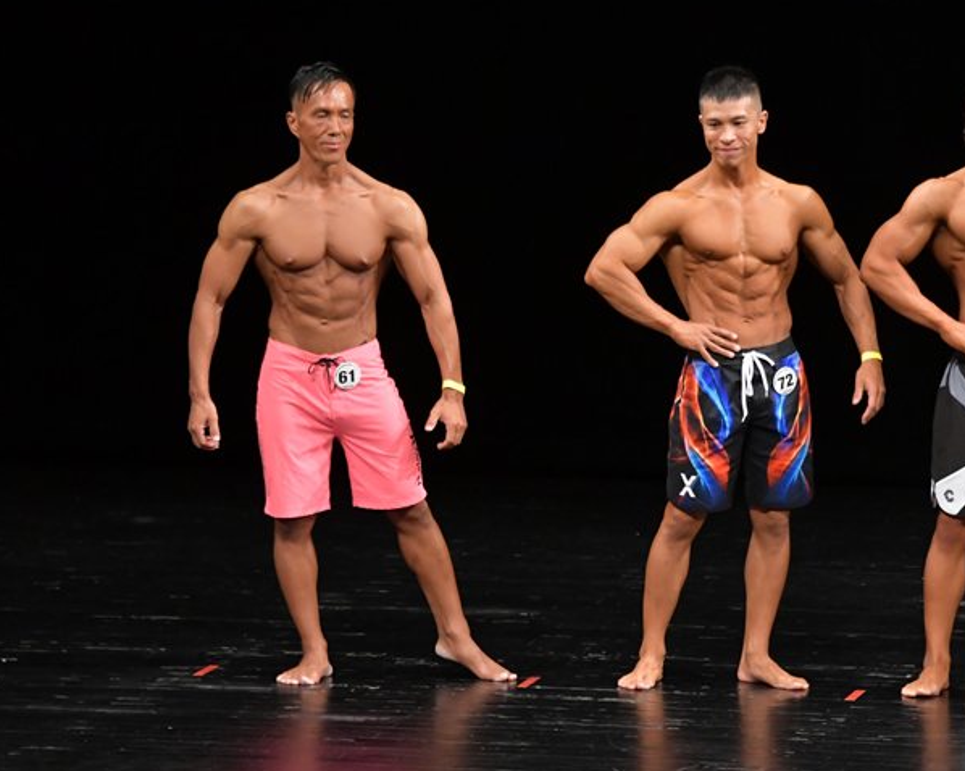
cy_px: 397
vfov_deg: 5.0
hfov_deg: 6.2
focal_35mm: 310
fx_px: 8851
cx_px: 591
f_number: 5.6
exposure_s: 1/400
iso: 3200
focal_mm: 170
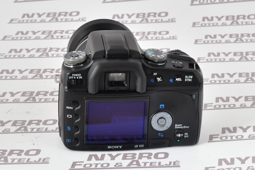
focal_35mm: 55
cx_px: 128
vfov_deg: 24.6
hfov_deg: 36.2
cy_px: 85
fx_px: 390
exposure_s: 1/60
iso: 800
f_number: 11
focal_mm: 55
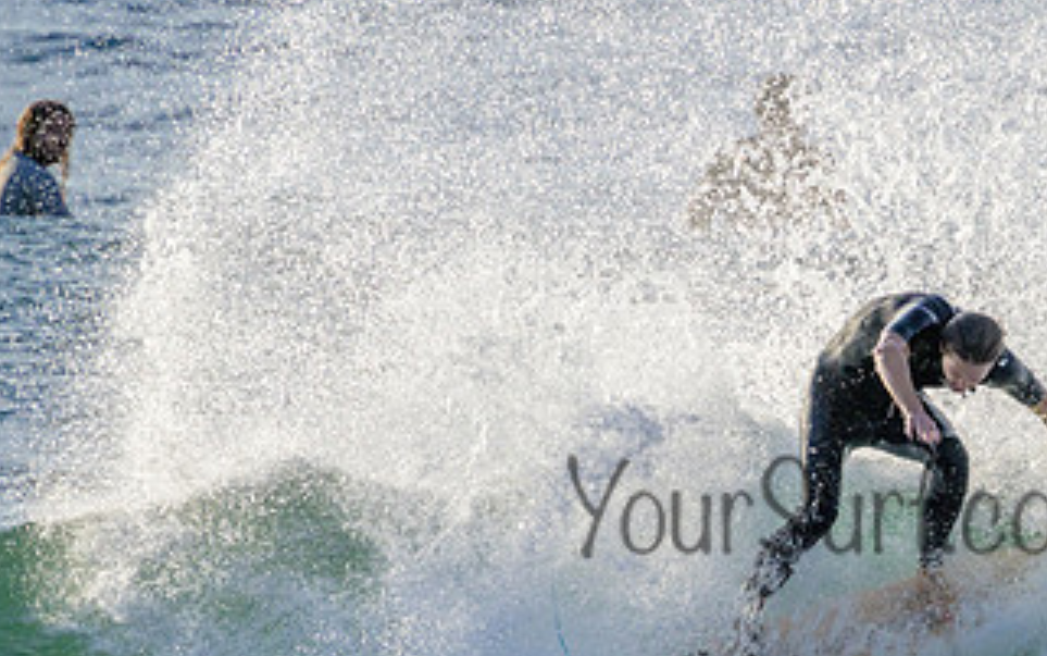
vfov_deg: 0.9
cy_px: 478
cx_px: 903
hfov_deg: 1.4
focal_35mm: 1473
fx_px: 42053
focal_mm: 800
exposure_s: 1/2000
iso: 720
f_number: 11
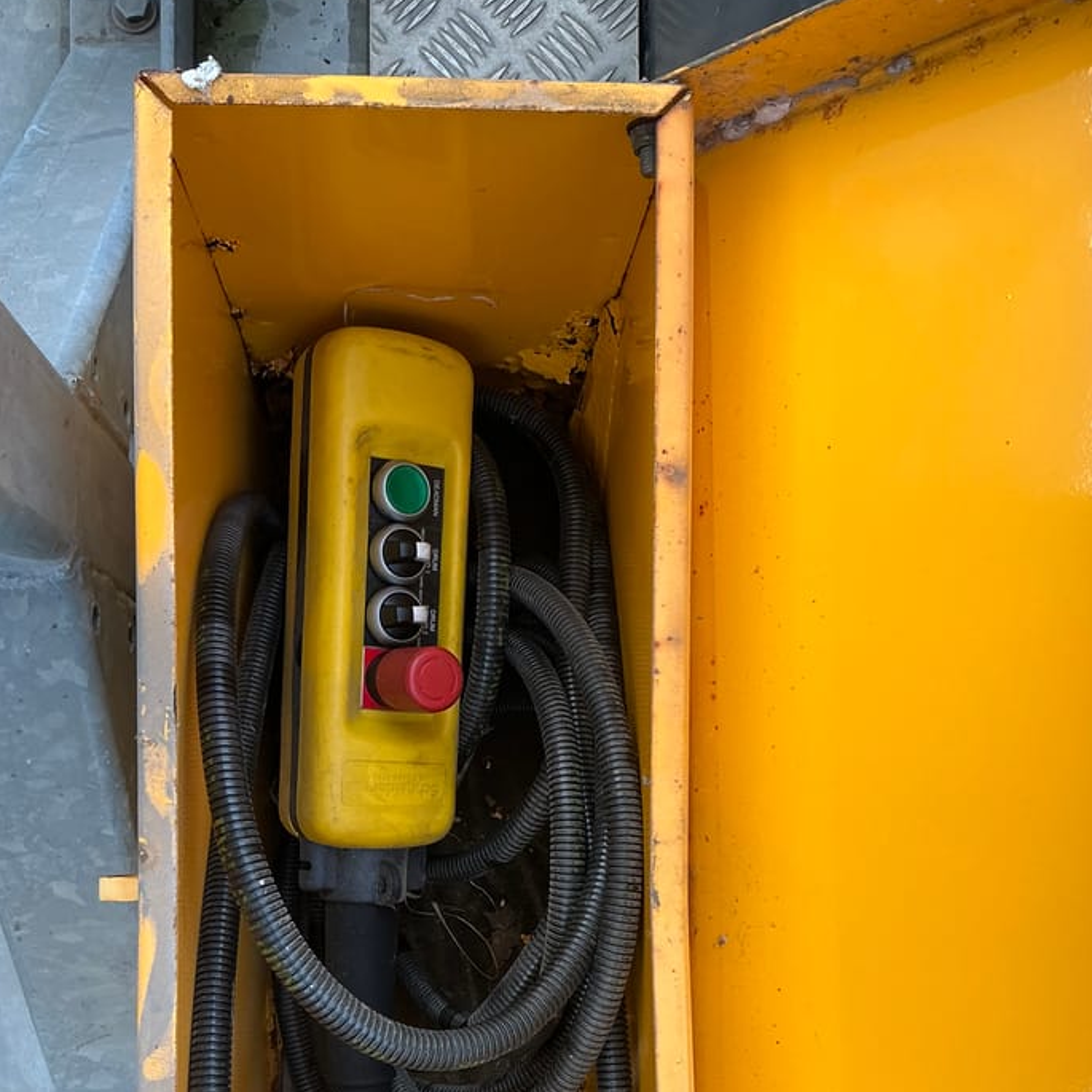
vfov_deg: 43.7
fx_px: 1321
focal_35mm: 37
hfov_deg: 44.9
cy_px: 794
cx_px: 509
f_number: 1.8
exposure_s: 1/122
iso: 25
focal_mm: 3
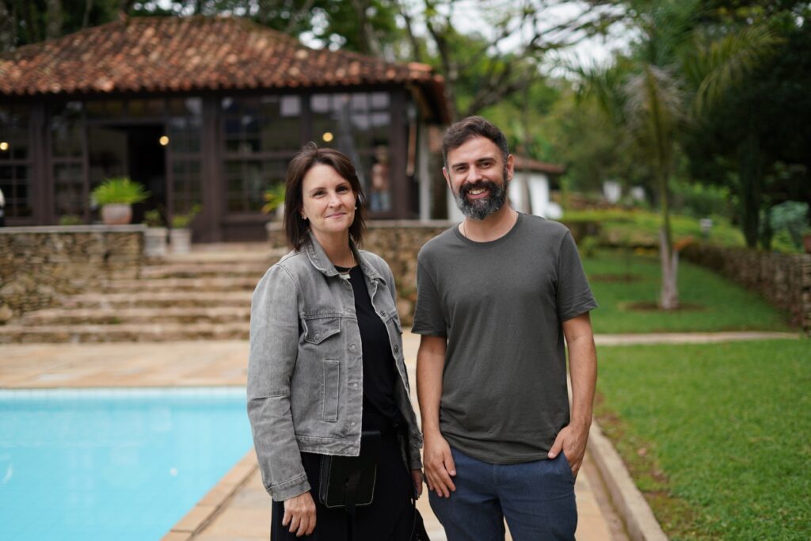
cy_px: 270
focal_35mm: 50
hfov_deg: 39.6
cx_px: 406
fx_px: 1126
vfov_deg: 27.0
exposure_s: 1/2500
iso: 200
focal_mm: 50
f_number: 2
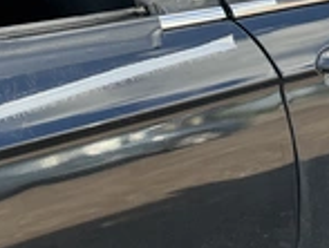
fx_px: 724
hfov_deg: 23.5
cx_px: 389
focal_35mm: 76
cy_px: 38
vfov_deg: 19.2
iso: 20
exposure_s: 1/230
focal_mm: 3
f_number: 1.8
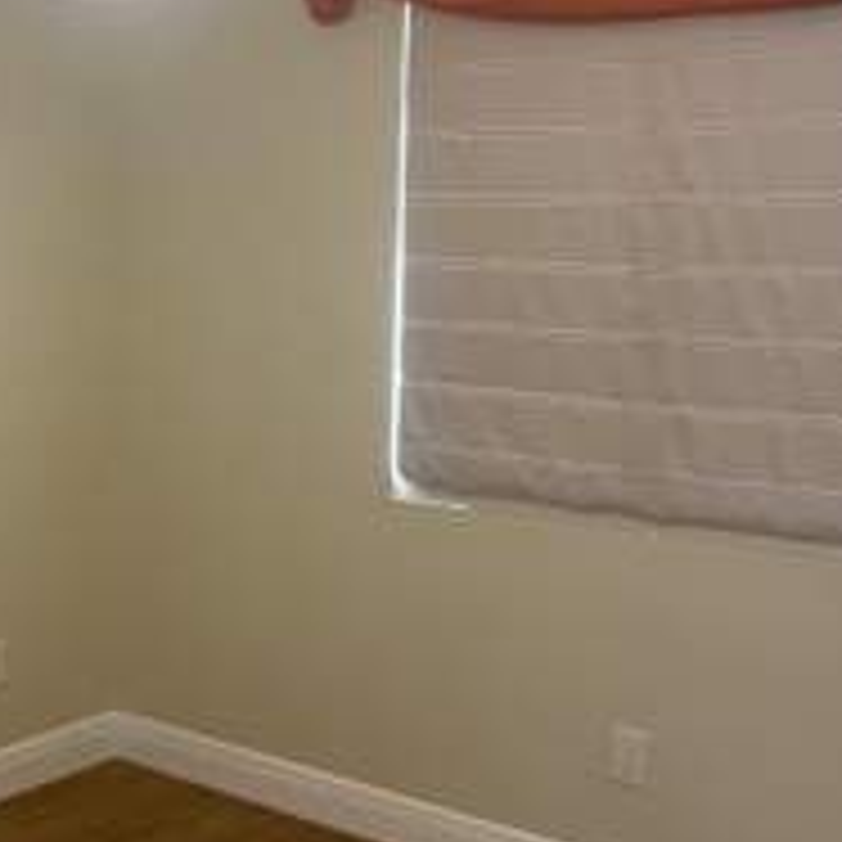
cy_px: 439
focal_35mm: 59
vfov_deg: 29.1
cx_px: 45
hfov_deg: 27.7
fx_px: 1624
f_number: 1.6
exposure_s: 1/60
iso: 250
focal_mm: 4.2
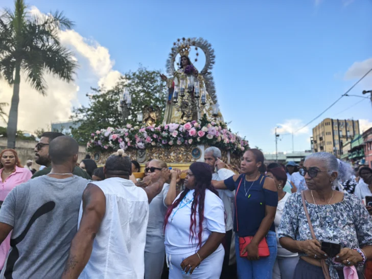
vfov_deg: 58.9
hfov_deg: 73.9
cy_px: 140
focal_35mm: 23
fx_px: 247
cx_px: 186
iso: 50
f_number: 1.7
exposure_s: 1/852
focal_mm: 5.35
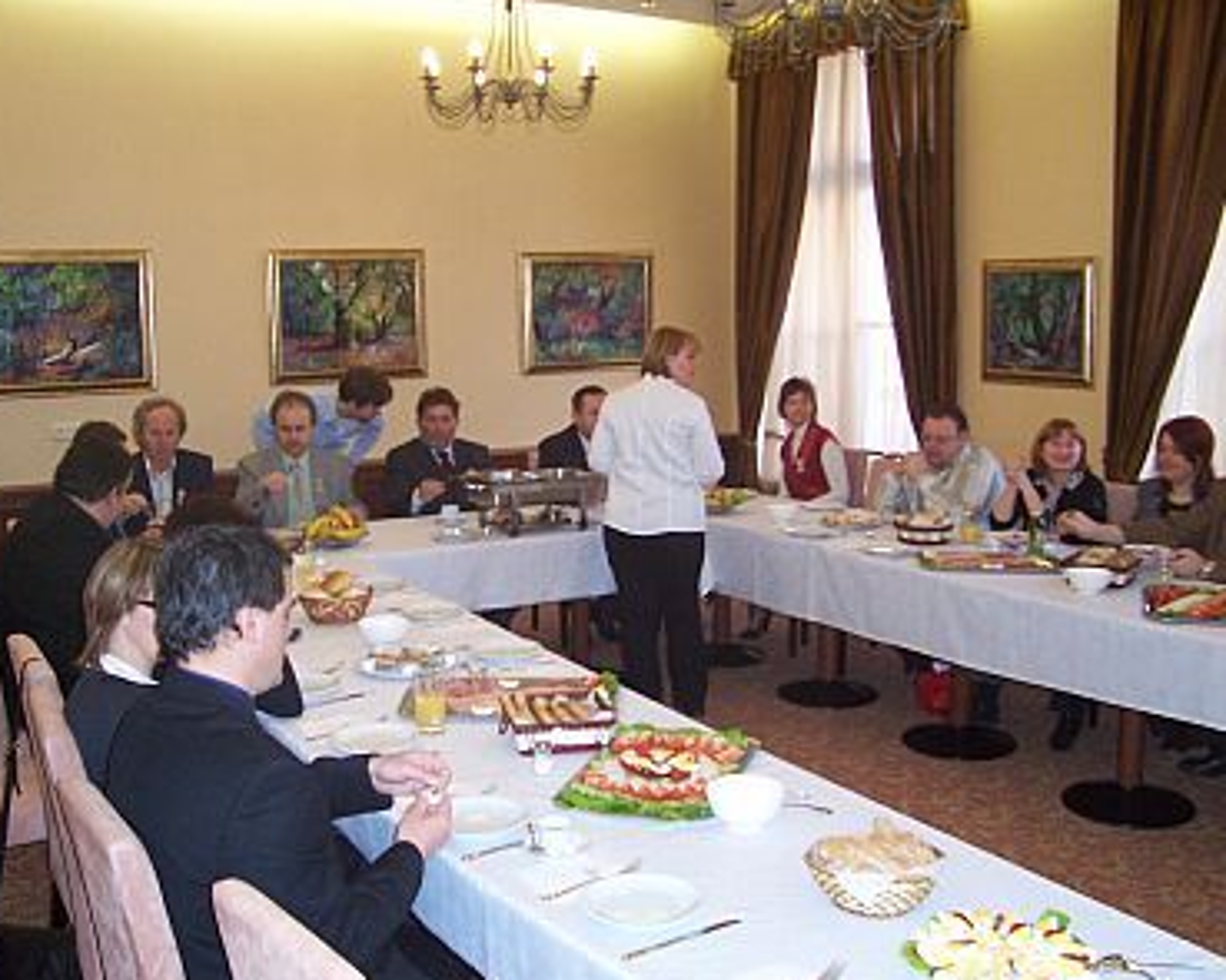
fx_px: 1306
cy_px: 492
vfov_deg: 41.1
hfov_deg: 50.3
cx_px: 615
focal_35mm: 36
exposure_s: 1/60
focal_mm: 5.6
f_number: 2.7
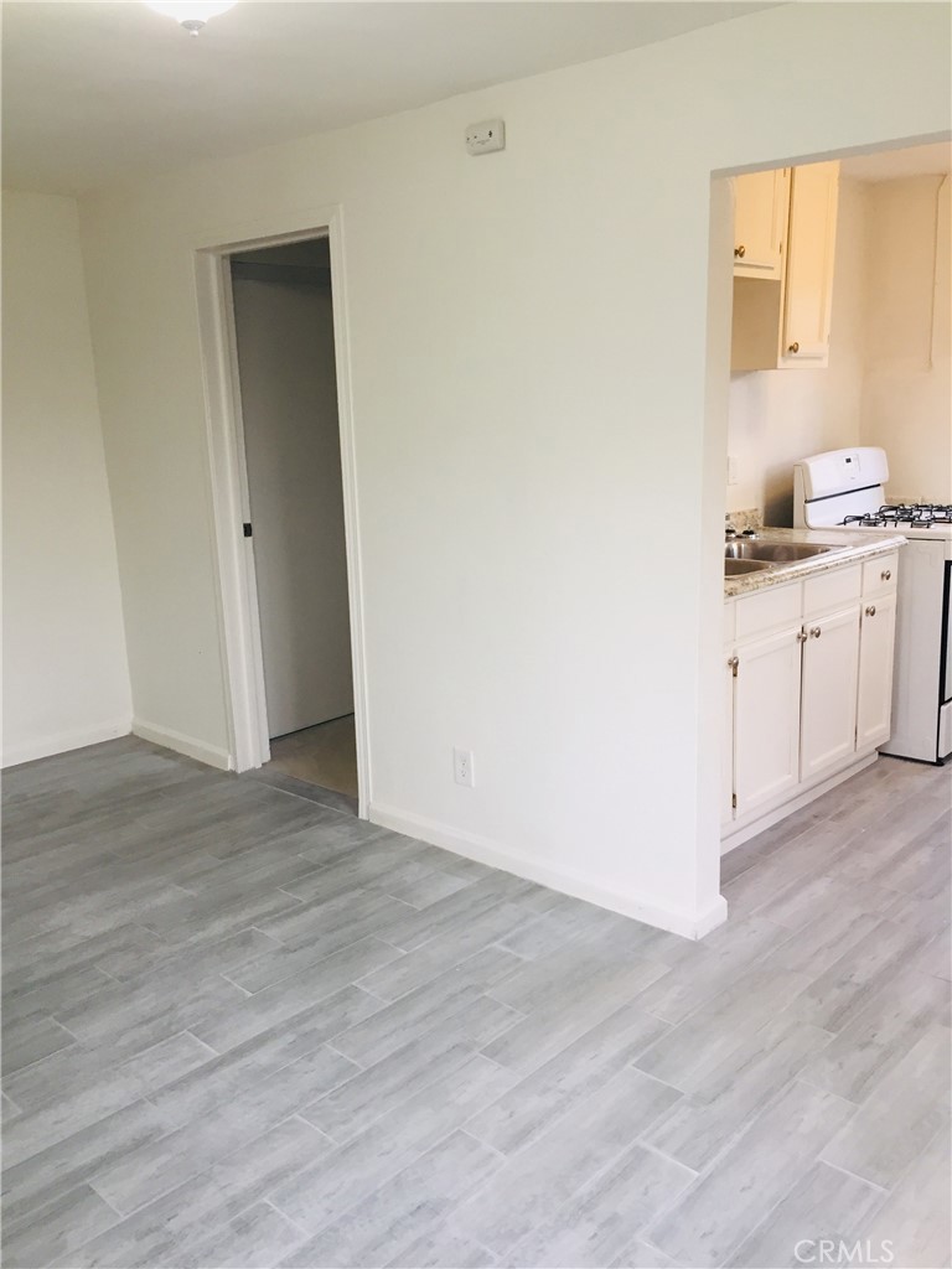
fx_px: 1063
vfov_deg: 61.7
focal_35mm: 29
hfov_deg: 48.2
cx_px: 476
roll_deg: +2.5
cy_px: 634
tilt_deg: -11.9
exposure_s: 1/30
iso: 32
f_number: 2.2
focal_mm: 4.15
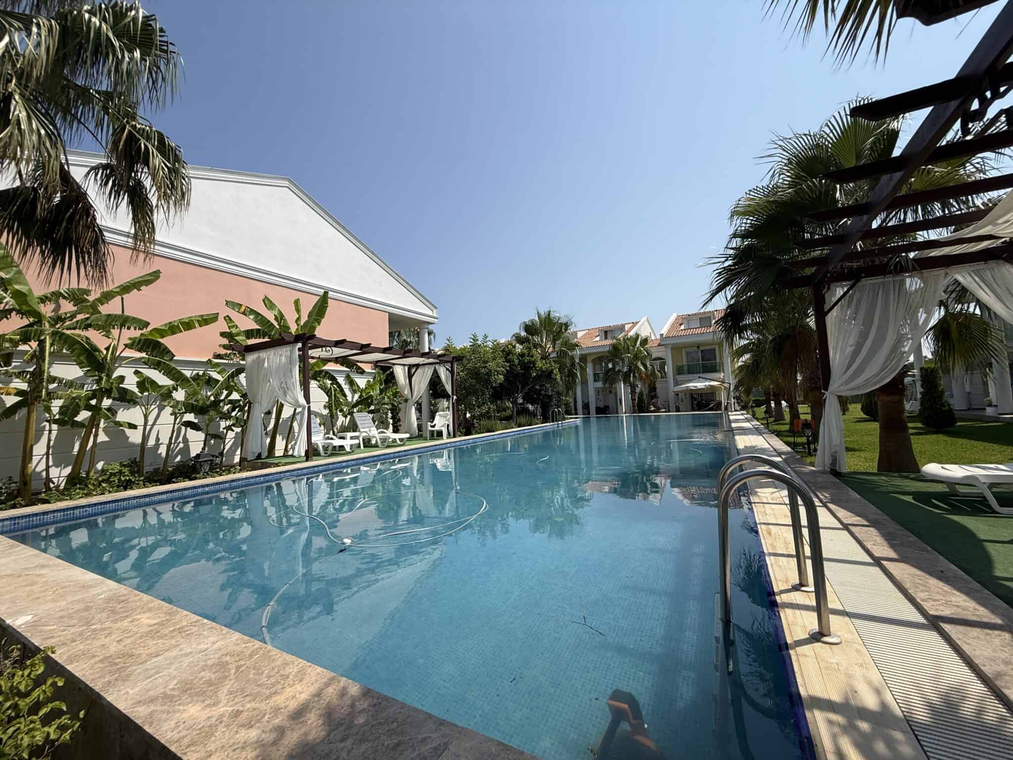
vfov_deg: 85.7
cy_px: 380
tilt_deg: +4.2
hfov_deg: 102.1
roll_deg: +2.7
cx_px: 506
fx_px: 410
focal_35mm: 14
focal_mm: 2.22
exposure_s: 1/3289
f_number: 2.2
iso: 50
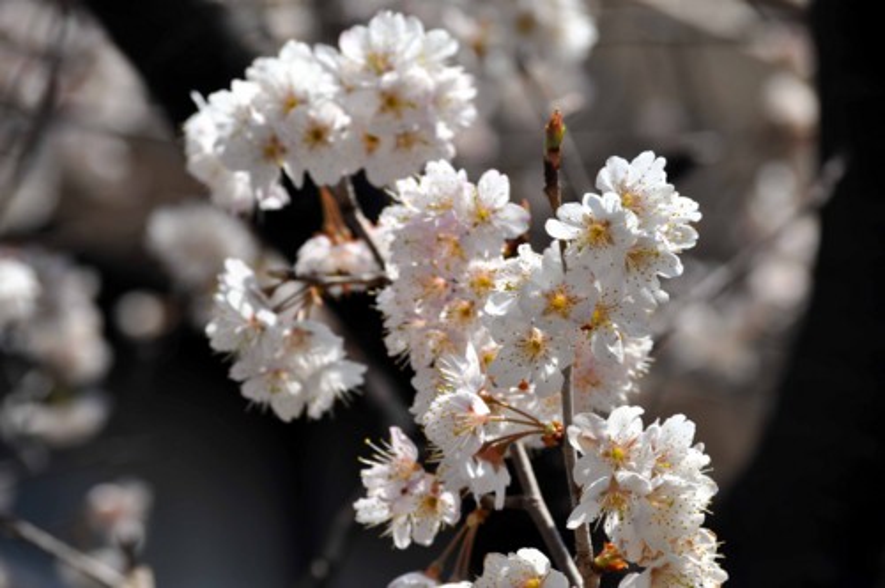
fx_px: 3683
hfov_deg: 13.7
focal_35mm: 150
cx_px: 442
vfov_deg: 9.1
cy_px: 294
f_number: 7.1
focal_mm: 100
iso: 200
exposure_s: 1/800
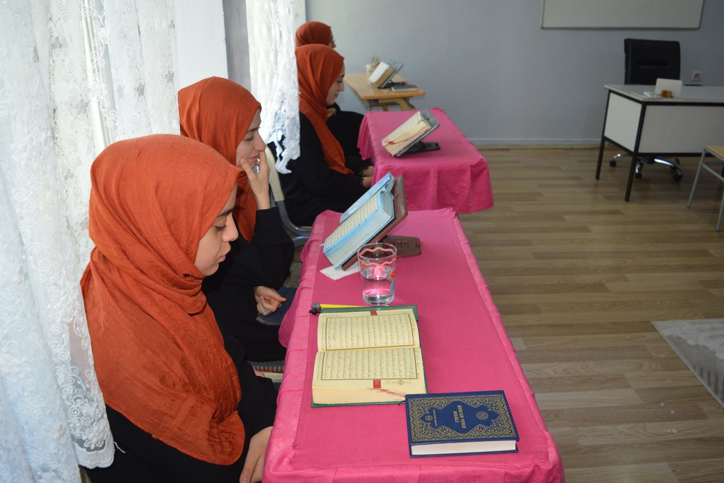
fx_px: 543
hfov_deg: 67.4
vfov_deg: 47.9
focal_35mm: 27
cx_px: 362
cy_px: 242
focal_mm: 18
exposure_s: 1/60
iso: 400
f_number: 4
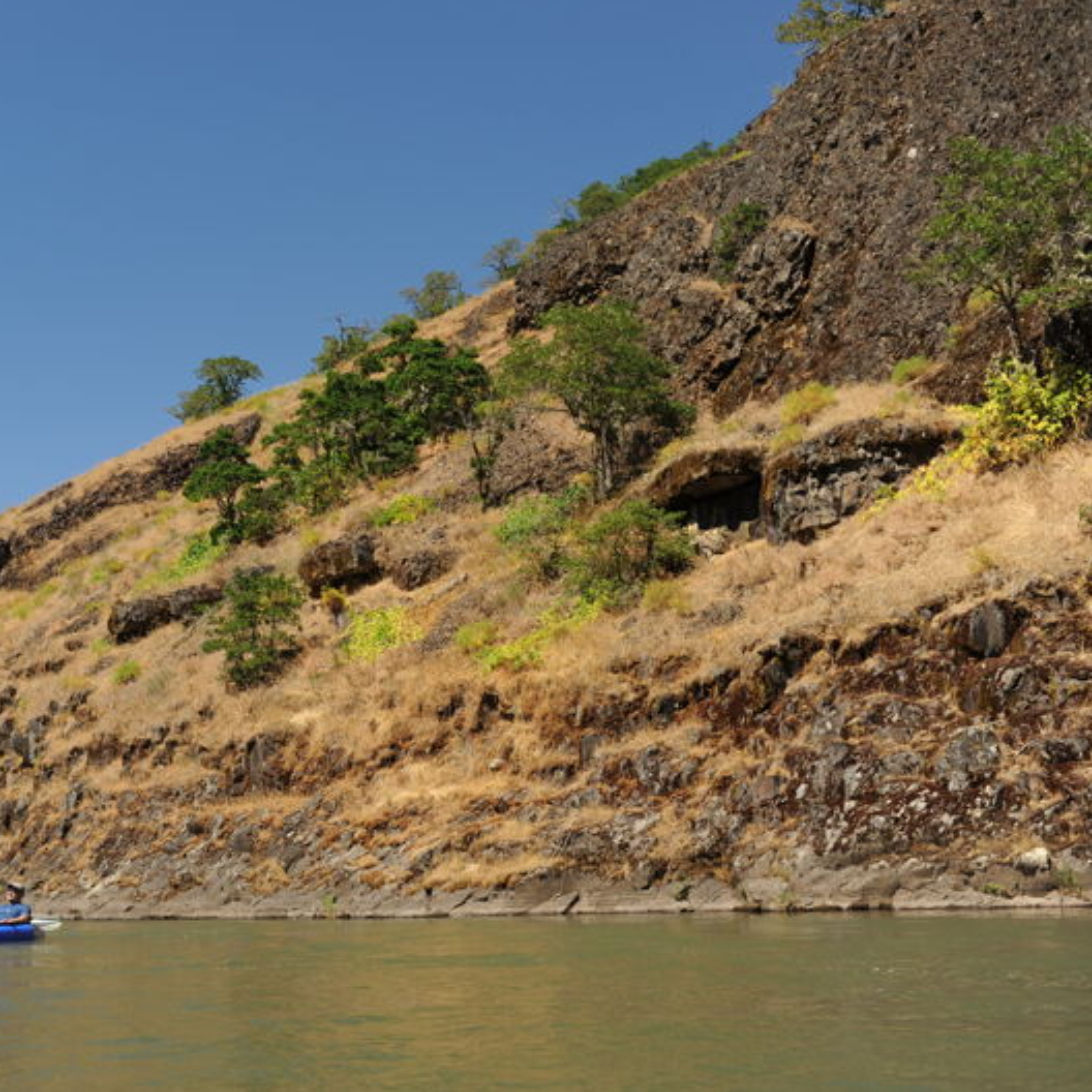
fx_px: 1606
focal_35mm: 45
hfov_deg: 36.7
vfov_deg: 37.6
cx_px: 283
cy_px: 544
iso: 200
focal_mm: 35
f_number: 5
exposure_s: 1/640
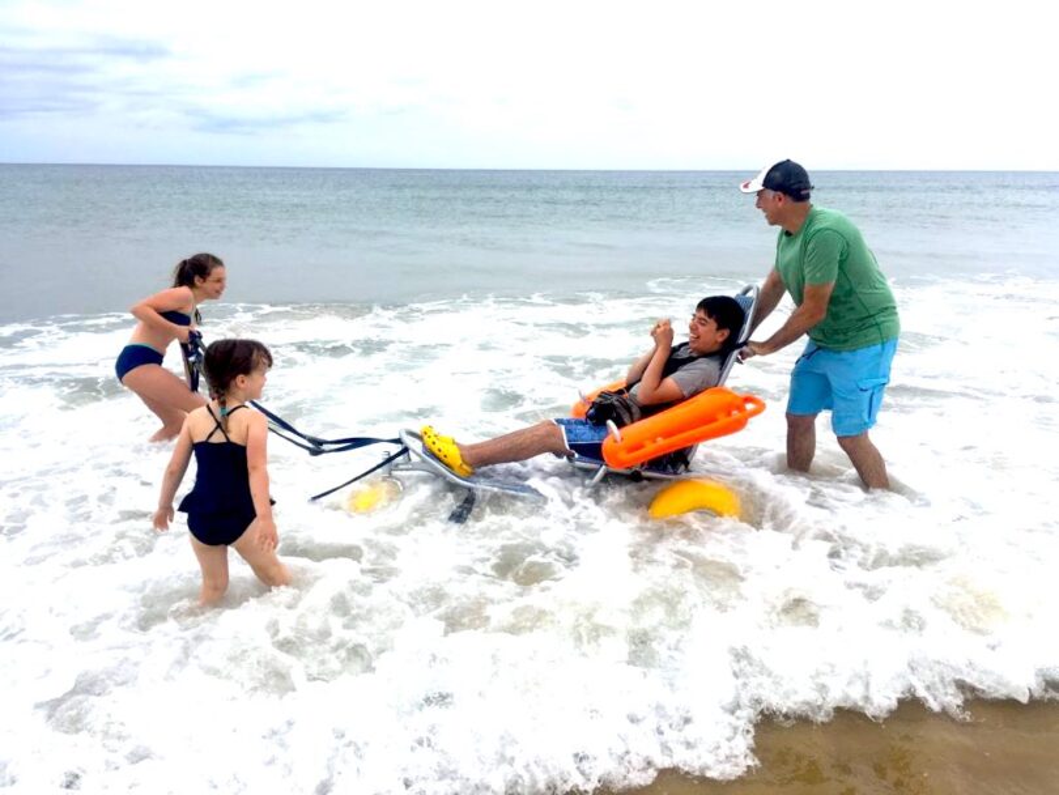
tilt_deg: -13.8
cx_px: 530
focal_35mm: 29
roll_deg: +2.0
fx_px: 887
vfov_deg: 48.3
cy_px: 398
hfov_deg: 61.6
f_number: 2.2
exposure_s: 1/1832
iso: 25
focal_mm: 4.15
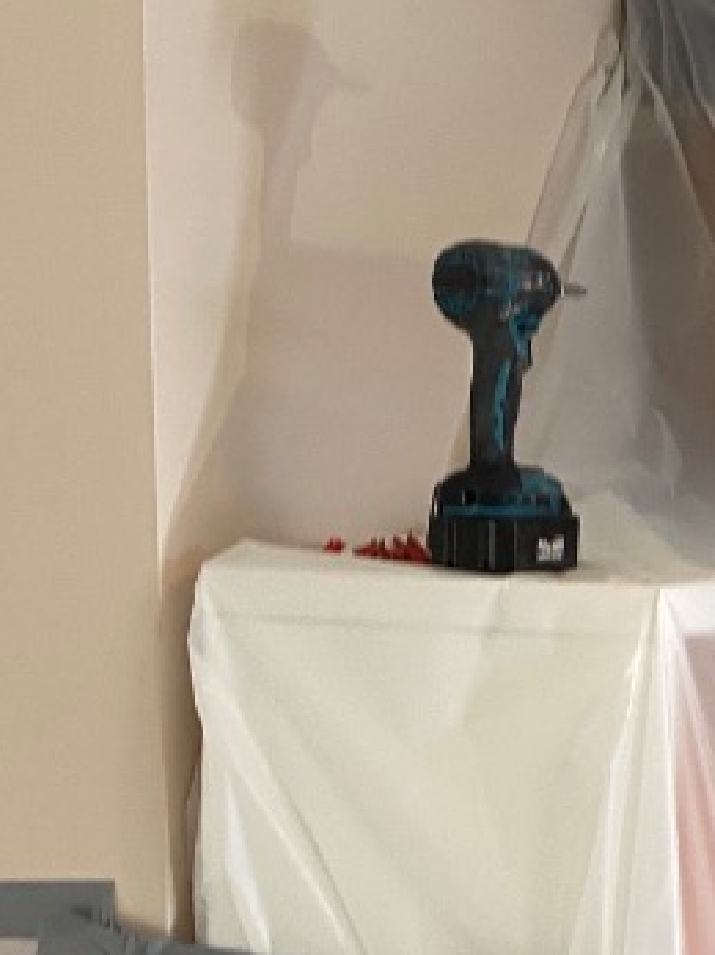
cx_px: 544
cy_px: 1007
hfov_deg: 16.3
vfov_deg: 20.9
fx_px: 2480
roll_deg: +0.1
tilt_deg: -11.4
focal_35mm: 90
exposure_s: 1/50
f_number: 1.8
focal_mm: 4.25
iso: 100
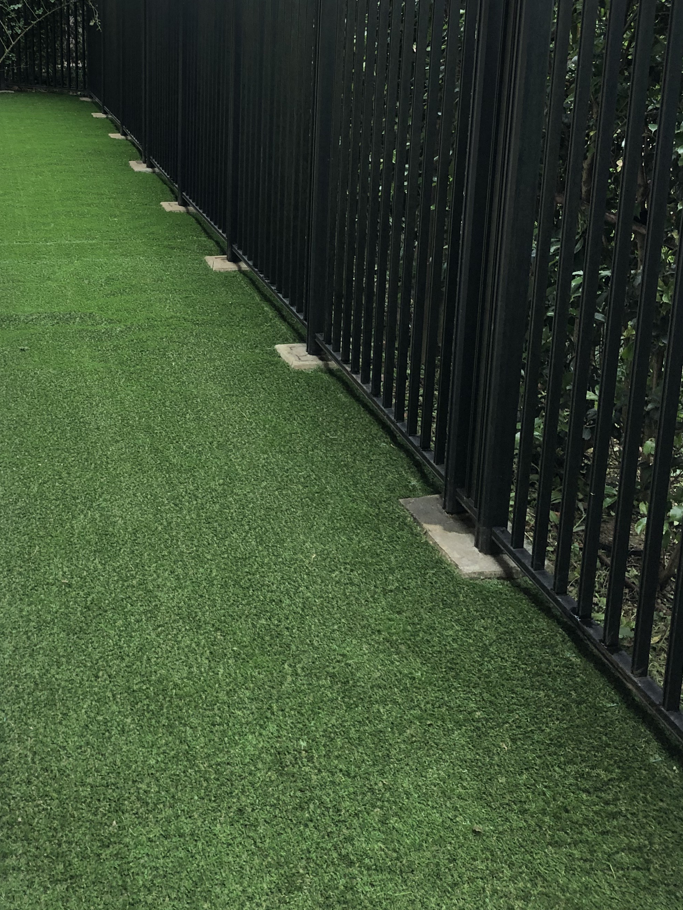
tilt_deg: -12.9
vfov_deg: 42.7
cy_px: 242
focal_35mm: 43
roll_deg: -0.4
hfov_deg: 33.0
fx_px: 1131
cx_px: 172
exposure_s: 1/30
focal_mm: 4
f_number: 1.8
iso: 25
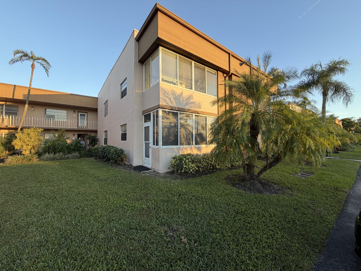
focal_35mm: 14
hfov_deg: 102.1
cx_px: 180
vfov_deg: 85.7
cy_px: 136
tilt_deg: +2.9
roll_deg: +1.1
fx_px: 146
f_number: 2.2
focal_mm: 2.22
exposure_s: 1/214
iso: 40
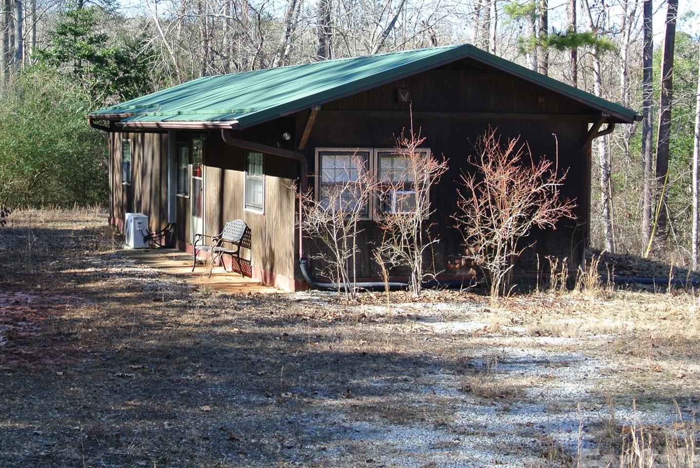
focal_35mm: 64
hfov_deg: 31.2
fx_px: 1246
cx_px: 242
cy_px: 207
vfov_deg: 21.3
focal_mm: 16.9
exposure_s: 1/125
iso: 100
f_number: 4.5
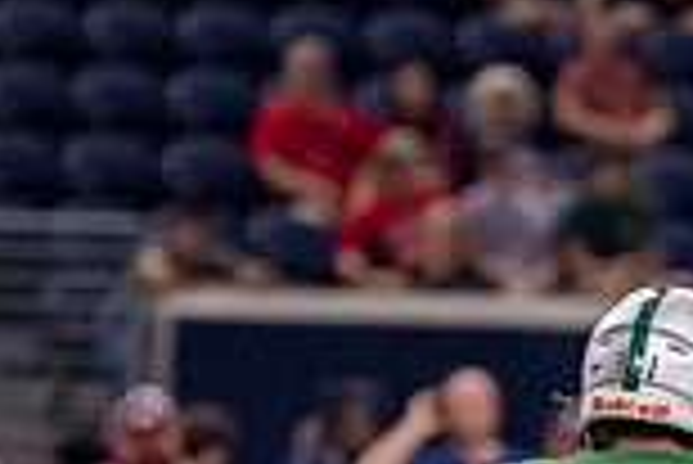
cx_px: 643
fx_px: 17052
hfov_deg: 2.3
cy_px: 730
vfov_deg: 1.6
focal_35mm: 885
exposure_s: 1/1000
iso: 2000
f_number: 2.8
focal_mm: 176
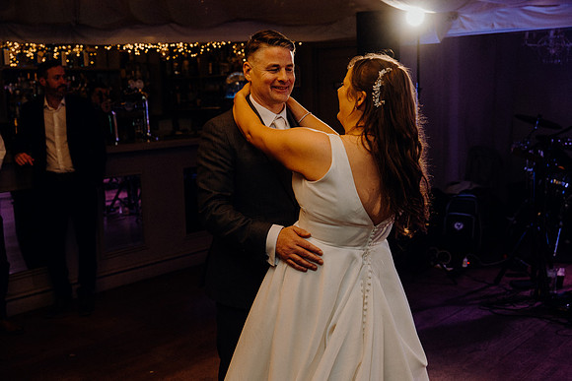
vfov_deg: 33.4
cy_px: 190
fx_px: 636
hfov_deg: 48.4
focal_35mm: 40
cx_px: 286
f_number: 3.5
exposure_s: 1/160
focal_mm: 40
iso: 2500
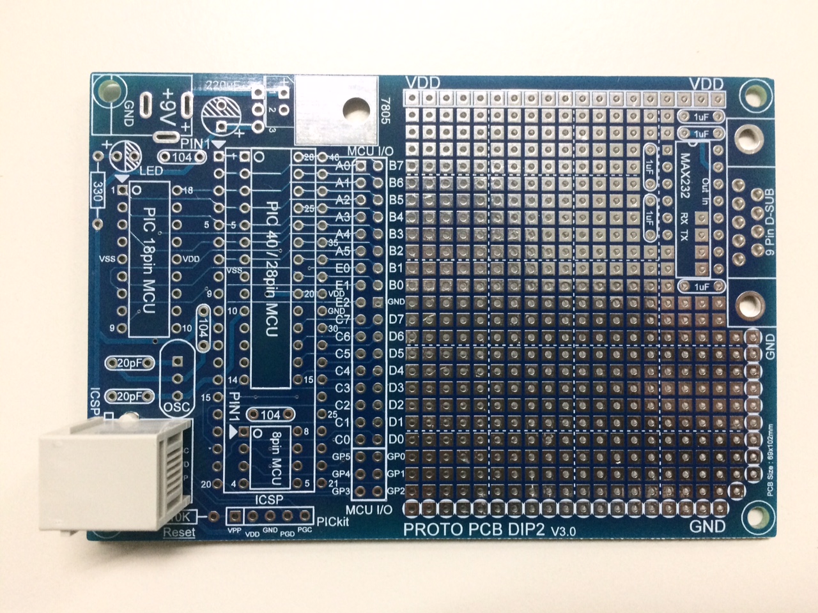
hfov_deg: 61.7
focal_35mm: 29
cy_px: 306
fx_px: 685
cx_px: 409
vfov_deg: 48.2
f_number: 2.2
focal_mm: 4.15
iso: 160
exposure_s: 1/30
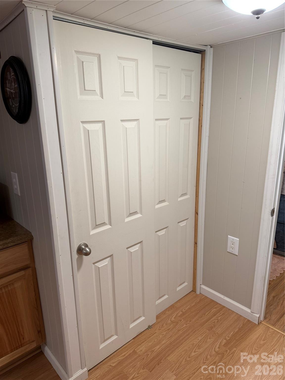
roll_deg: +0.1
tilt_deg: -14.4
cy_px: 190
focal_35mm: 24
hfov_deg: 56.8
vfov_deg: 71.6
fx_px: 263
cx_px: 142
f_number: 1.78
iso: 160
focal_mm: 6.76
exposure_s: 1/120
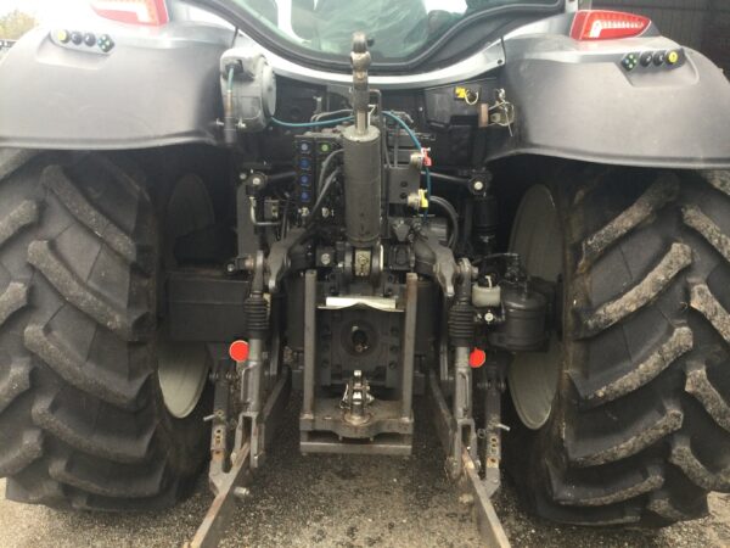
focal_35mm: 31
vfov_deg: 45.4
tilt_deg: -12.8
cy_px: 274
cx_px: 365
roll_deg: -3.3
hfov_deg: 58.4
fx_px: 654
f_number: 2.4
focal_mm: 3.3
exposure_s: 1/33
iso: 40
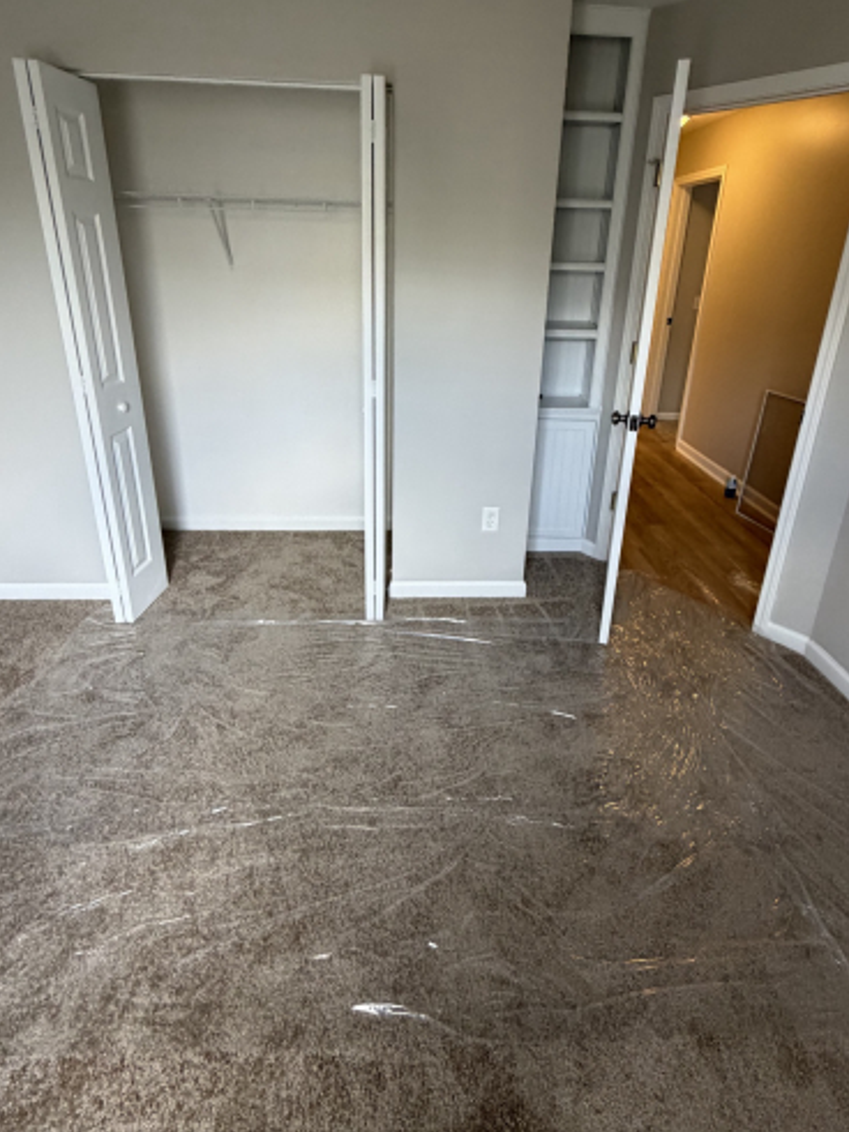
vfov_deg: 84.1
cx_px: 438
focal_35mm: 19
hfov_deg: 68.6
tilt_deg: -20.3
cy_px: 481
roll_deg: -3.6
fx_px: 622
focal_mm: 2.22
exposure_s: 1/121
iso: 320
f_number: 2.2
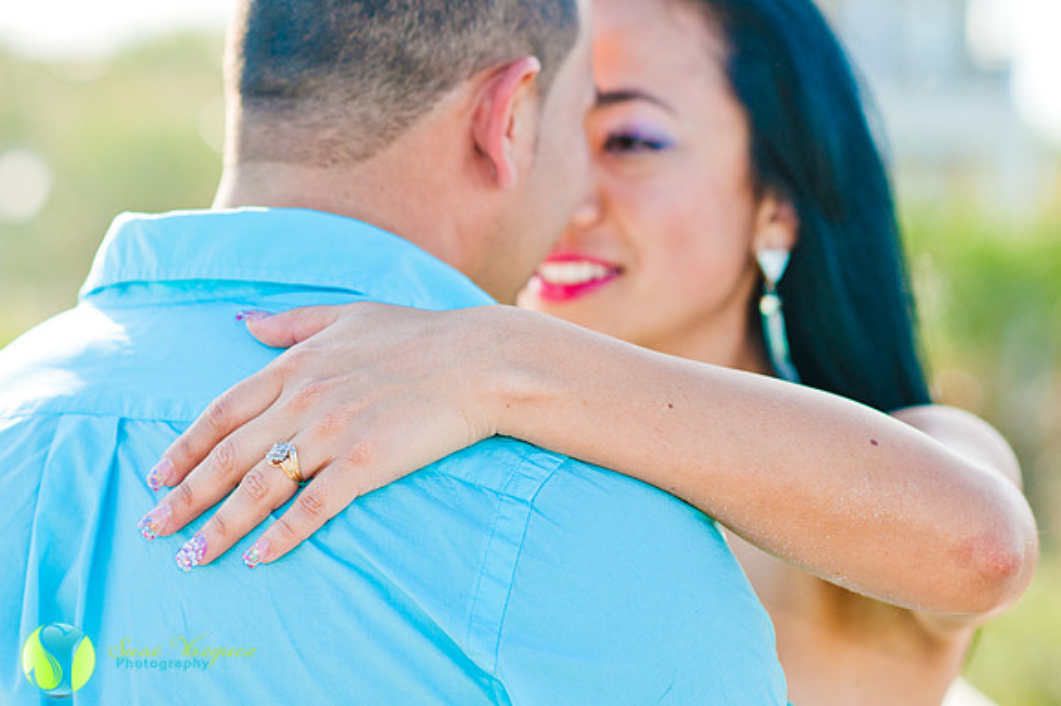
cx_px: 530
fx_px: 2504
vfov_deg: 16.1
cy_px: 353
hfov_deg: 23.9
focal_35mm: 85
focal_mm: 85
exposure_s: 1/800
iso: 200
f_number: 3.2
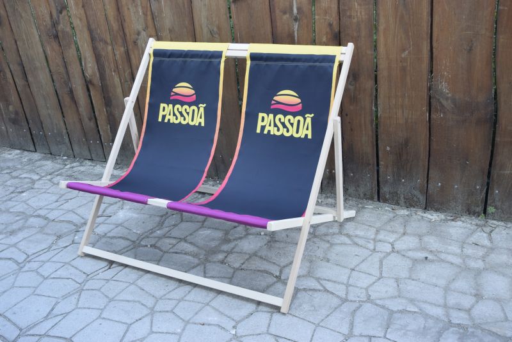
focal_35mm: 38
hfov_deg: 51.2
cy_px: 171
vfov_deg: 35.6
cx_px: 256
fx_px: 534
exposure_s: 1/125
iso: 400
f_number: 5.6
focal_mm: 25
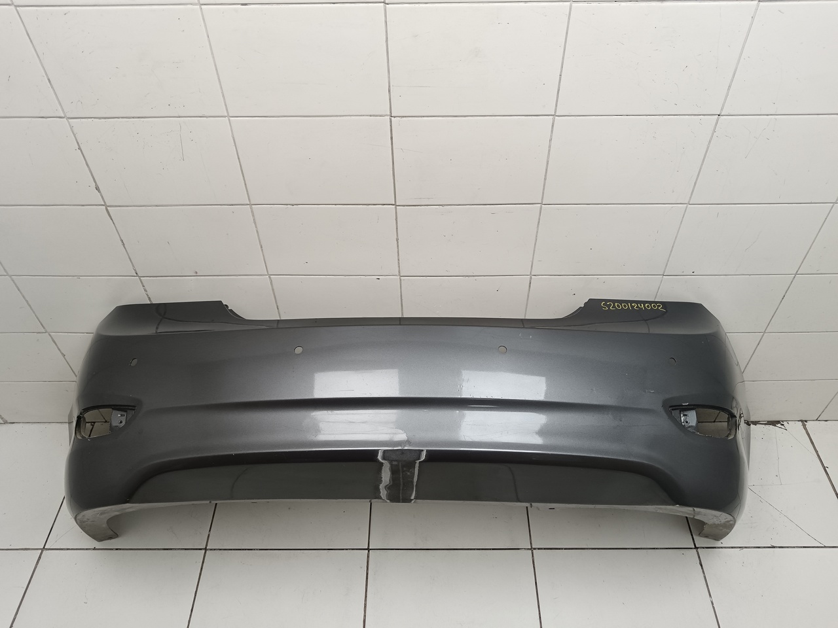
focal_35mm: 27
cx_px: 419
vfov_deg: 51.4
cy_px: 314
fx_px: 654
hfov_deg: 65.3
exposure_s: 1/100
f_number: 1.9
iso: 315
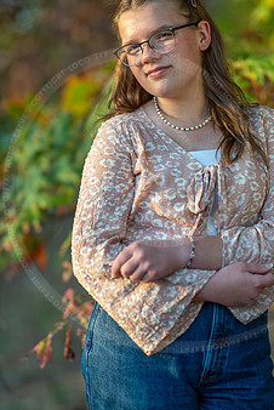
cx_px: 166
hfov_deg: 12.1
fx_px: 1287
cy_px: 195
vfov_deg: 18.1
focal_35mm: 113
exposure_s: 1/800
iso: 160
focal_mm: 85
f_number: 1.2
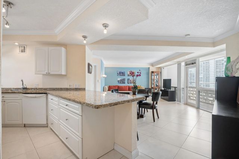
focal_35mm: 16
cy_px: 80
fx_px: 106
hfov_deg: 96.8
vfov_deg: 73.7
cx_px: 120
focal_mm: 16
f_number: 8
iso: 250
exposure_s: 1/60
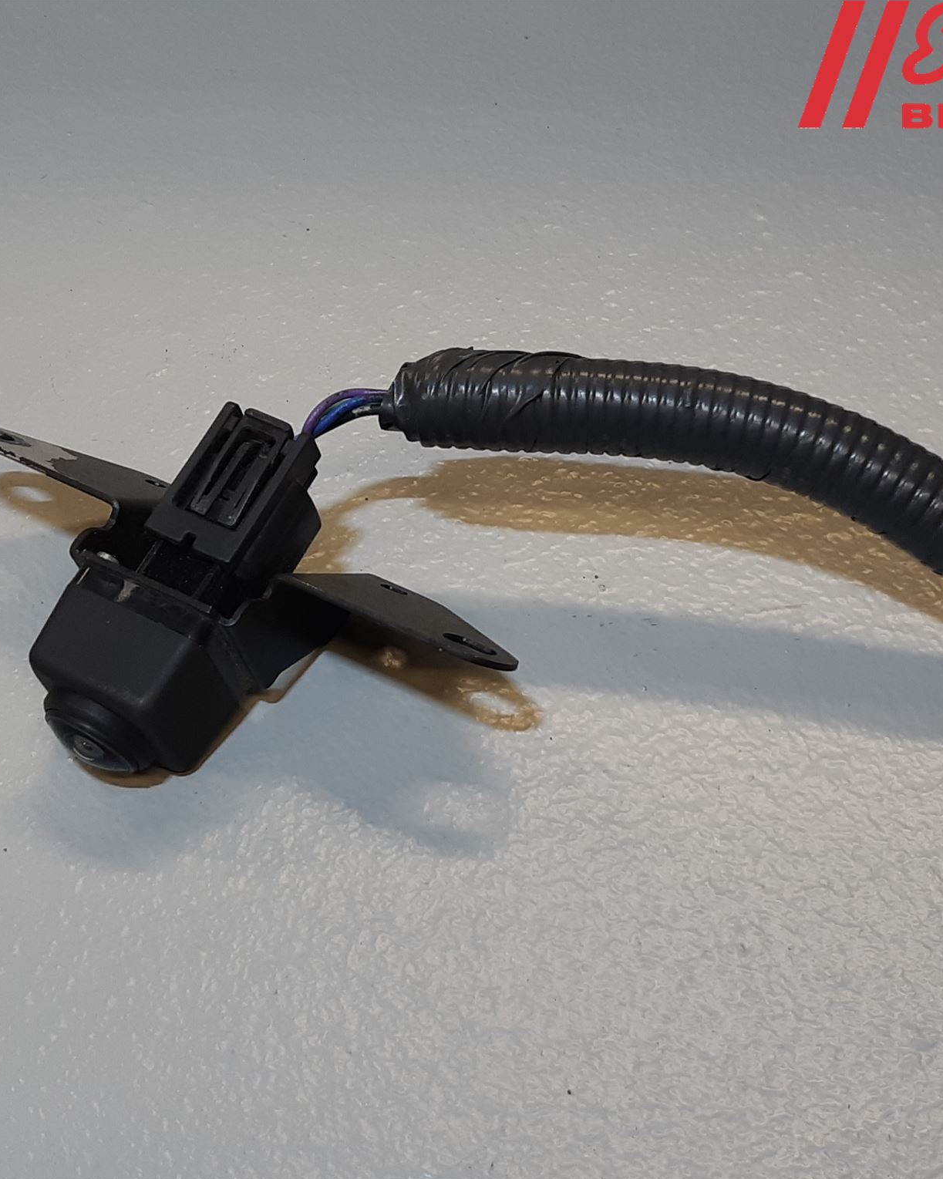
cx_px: 482
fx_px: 1186
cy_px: 590
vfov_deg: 52.8
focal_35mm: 34
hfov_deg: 43.3
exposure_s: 1/120
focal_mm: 3.93
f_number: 1.7
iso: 80
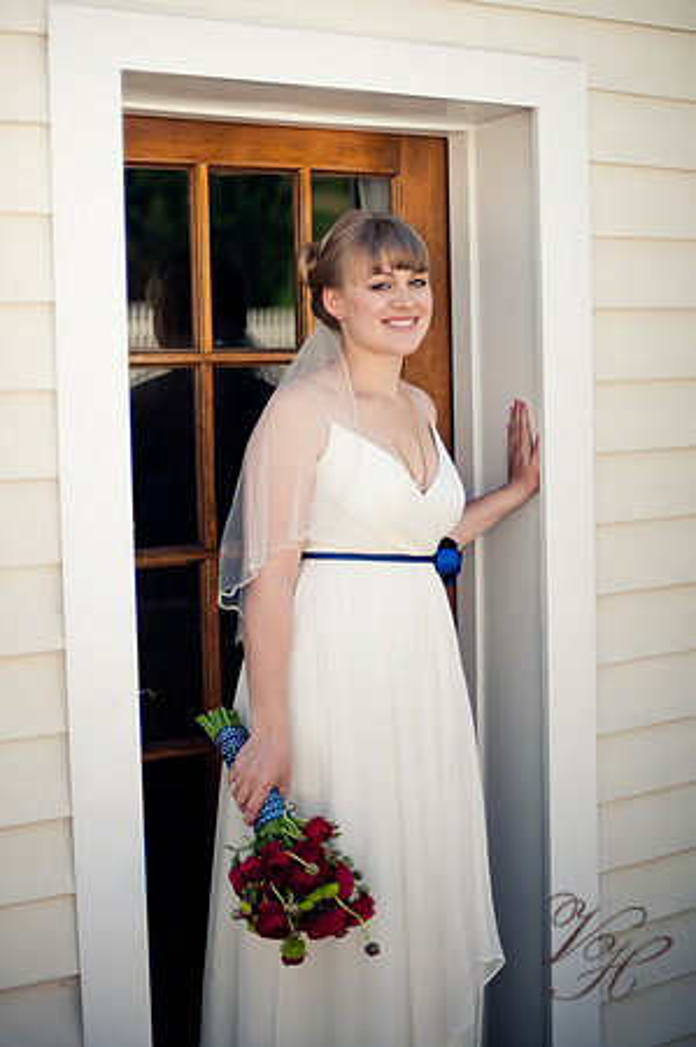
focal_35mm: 50
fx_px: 1453
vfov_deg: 39.6
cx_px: 348
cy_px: 524
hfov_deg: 26.9
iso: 200
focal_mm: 50
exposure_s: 1/5000
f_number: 1.4
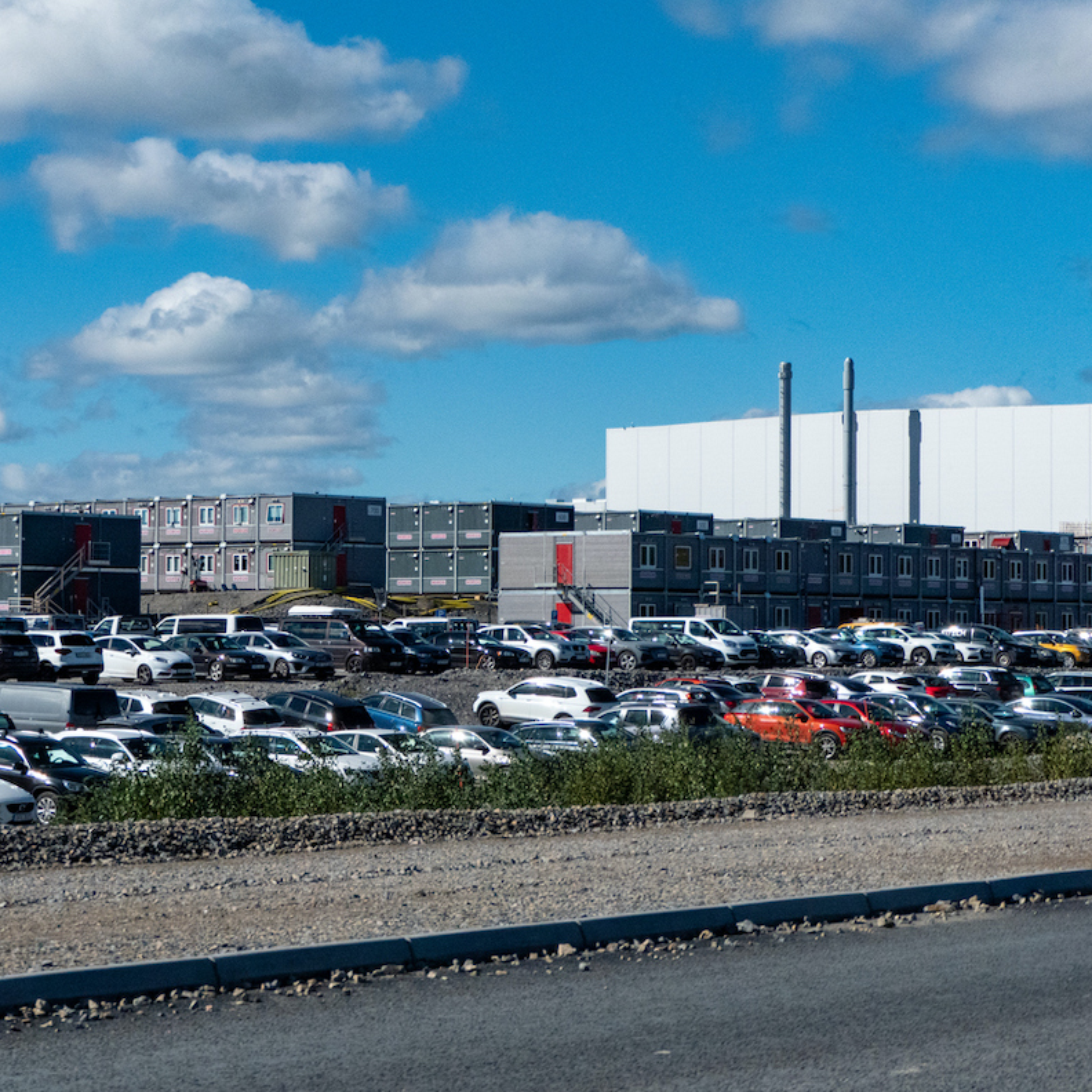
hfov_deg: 20.3
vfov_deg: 20.4
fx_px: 3034
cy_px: 549
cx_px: 296
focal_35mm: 85
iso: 800
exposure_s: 1/1000
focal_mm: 24.2
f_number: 4
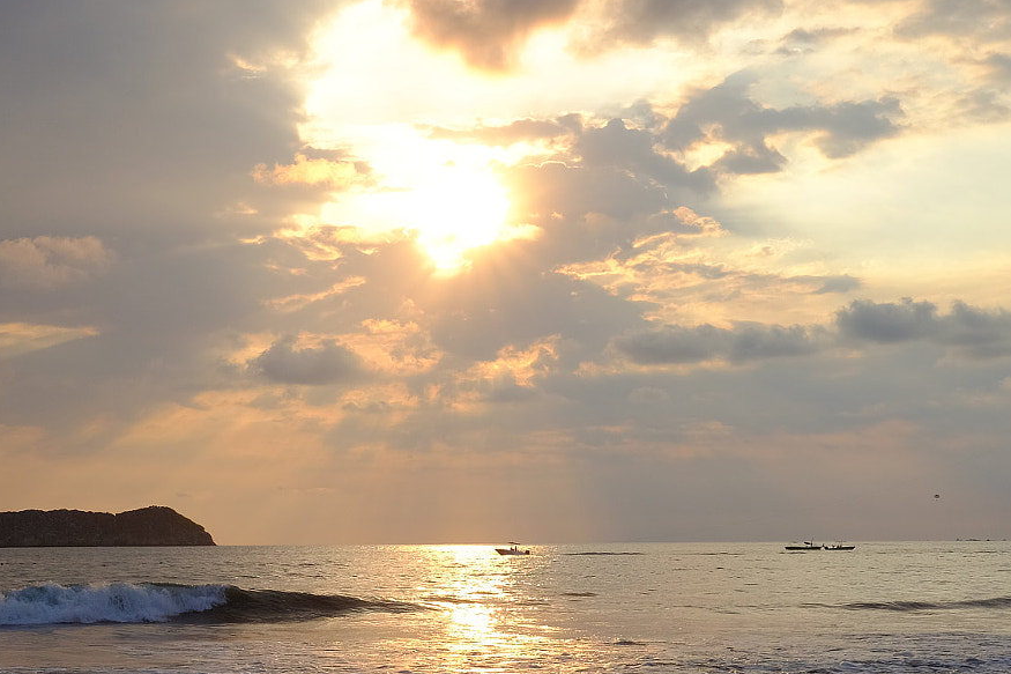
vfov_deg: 21.0
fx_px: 1797
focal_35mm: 64
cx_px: 122
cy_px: 540
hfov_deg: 30.2
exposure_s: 1/480
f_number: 8
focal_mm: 23
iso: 200
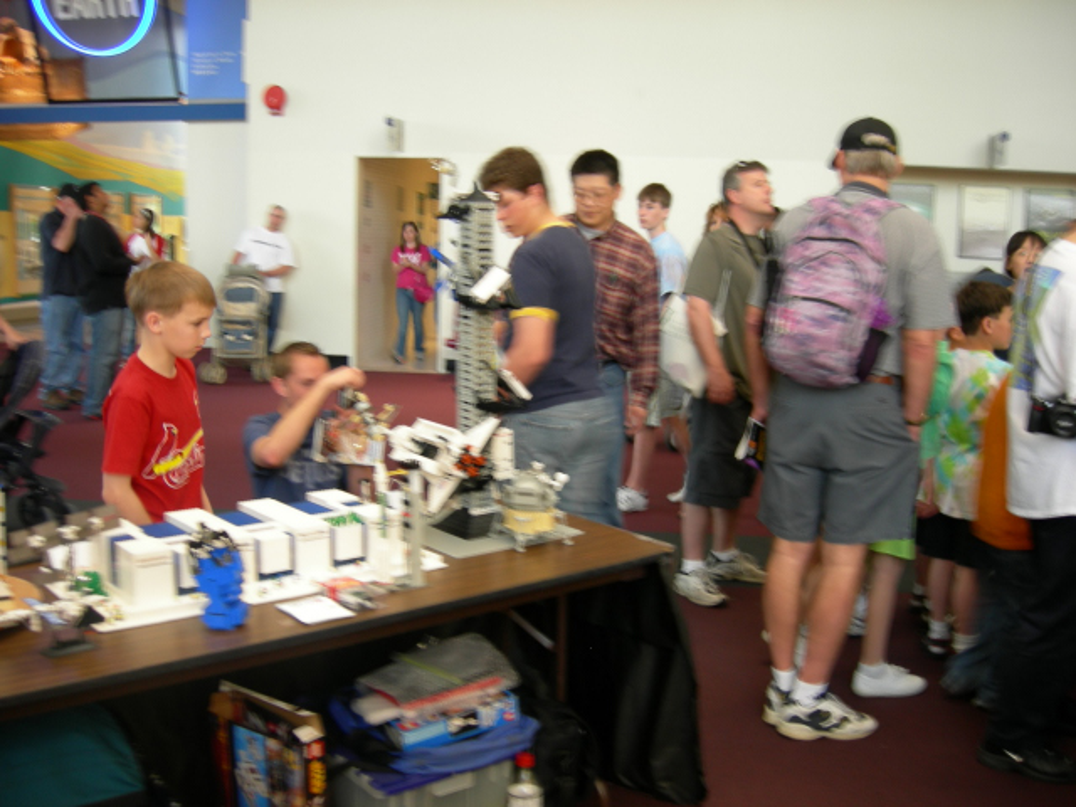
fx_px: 1119
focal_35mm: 36
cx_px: 538
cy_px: 404
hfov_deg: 51.4
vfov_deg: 39.7
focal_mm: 7.5
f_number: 2.7
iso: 64
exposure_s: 1/6.4
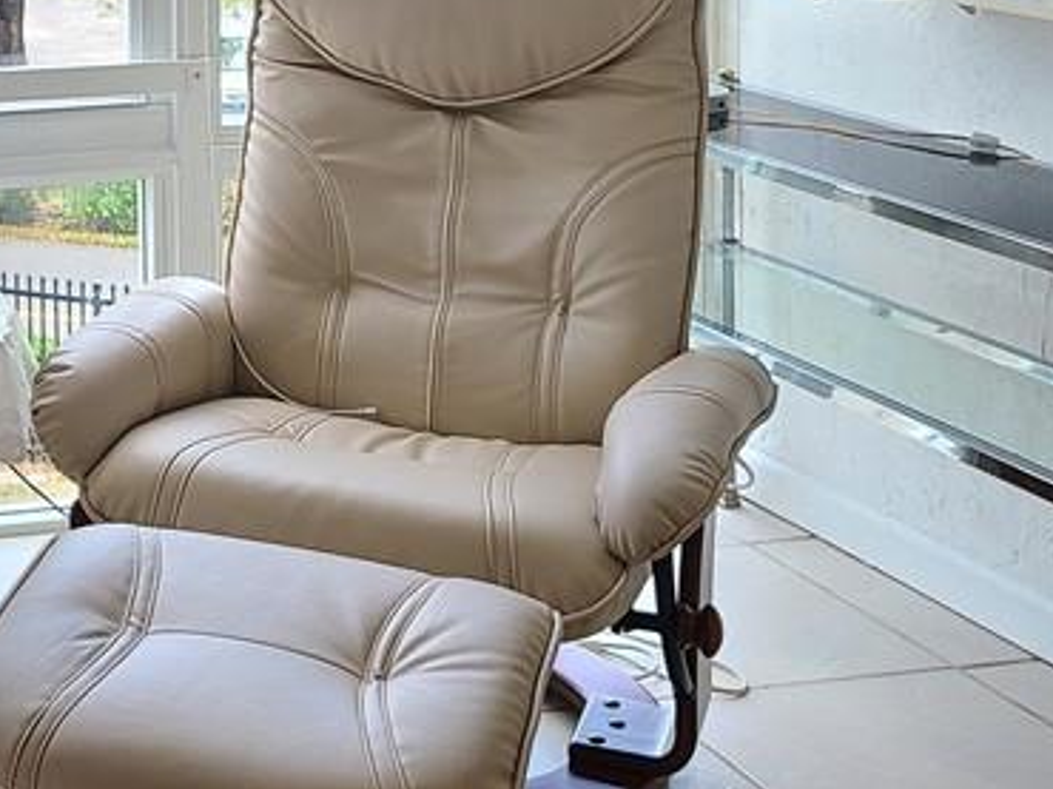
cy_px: -71
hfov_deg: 24.2
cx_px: -256
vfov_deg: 19.6
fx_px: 2189
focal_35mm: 72
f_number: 1.8
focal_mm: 5.4
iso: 64
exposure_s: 1/119
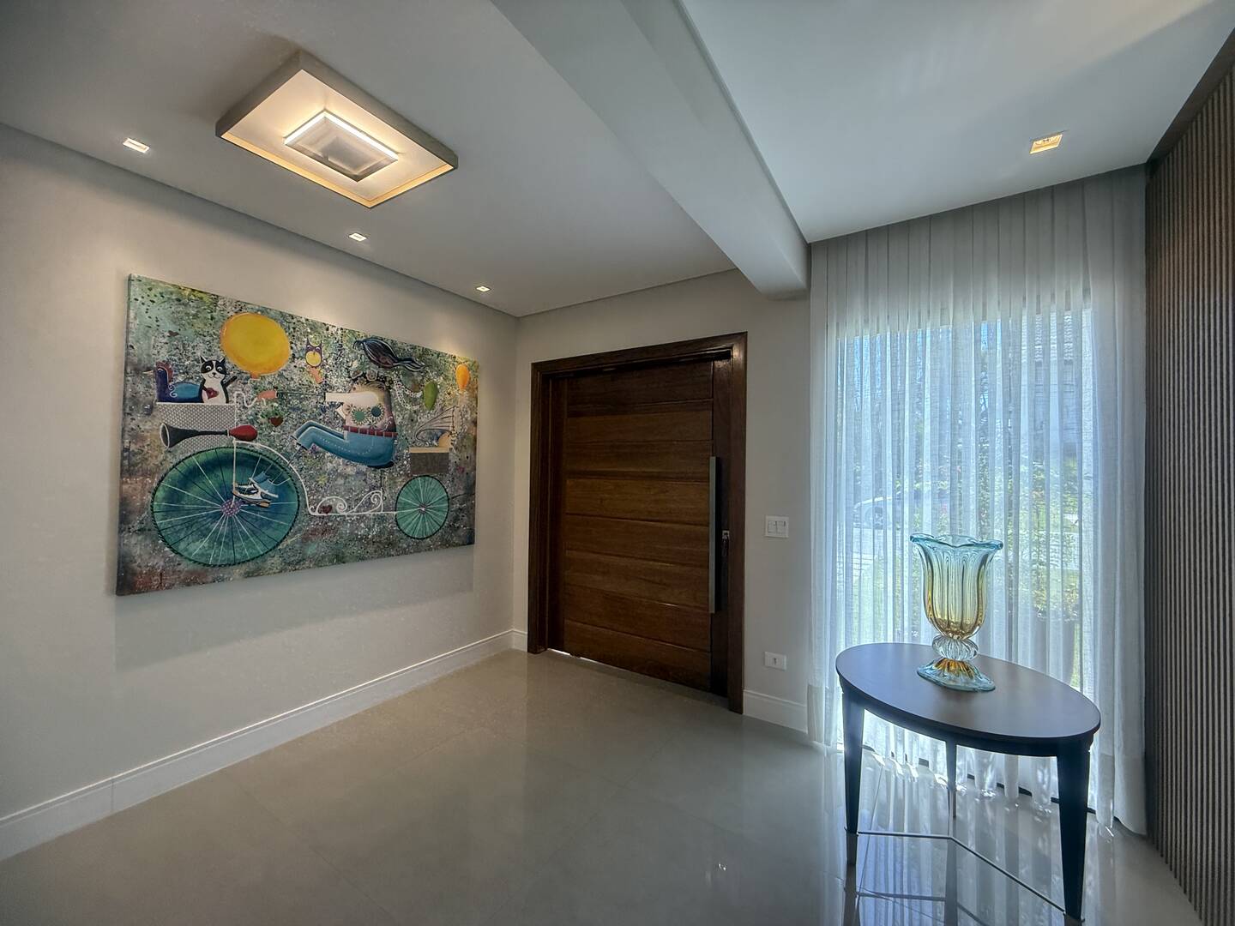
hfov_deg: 102.1
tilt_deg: +1.2
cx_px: 618
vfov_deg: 85.7
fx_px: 499
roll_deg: +0.3
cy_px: 463
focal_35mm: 14
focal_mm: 2.22
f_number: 2.2
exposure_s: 1/120
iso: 160
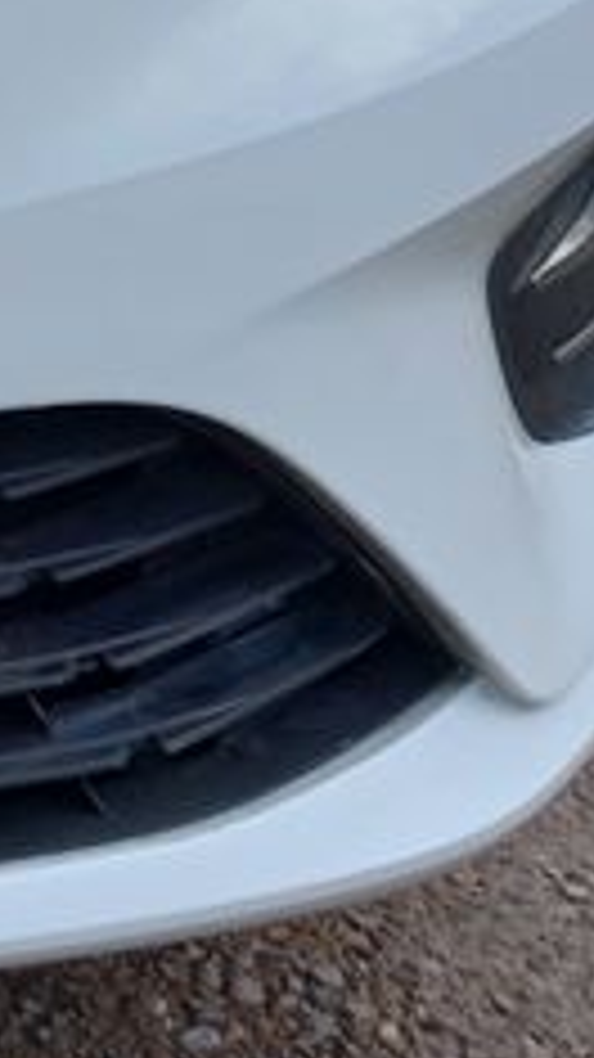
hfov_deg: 8.7
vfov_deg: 17.7
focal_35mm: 116
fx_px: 3252
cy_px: -144
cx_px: -1179
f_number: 2
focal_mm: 4.6
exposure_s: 1/263
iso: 25
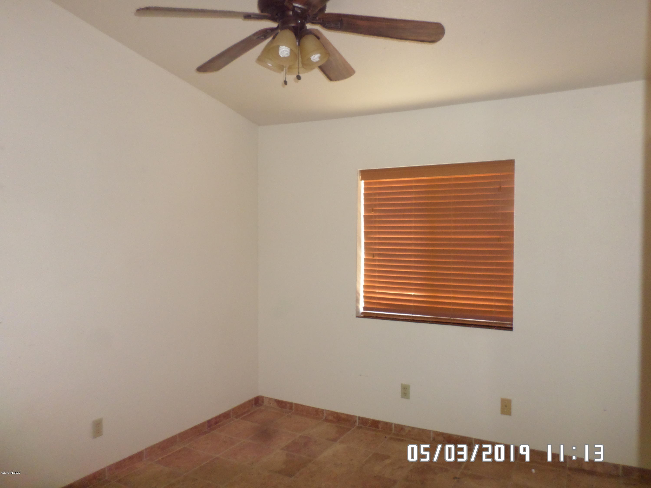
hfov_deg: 69.4
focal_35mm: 25
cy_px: 244
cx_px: 326
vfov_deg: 54.9
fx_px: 470
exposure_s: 1/30
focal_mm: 4.5
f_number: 2.5
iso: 240
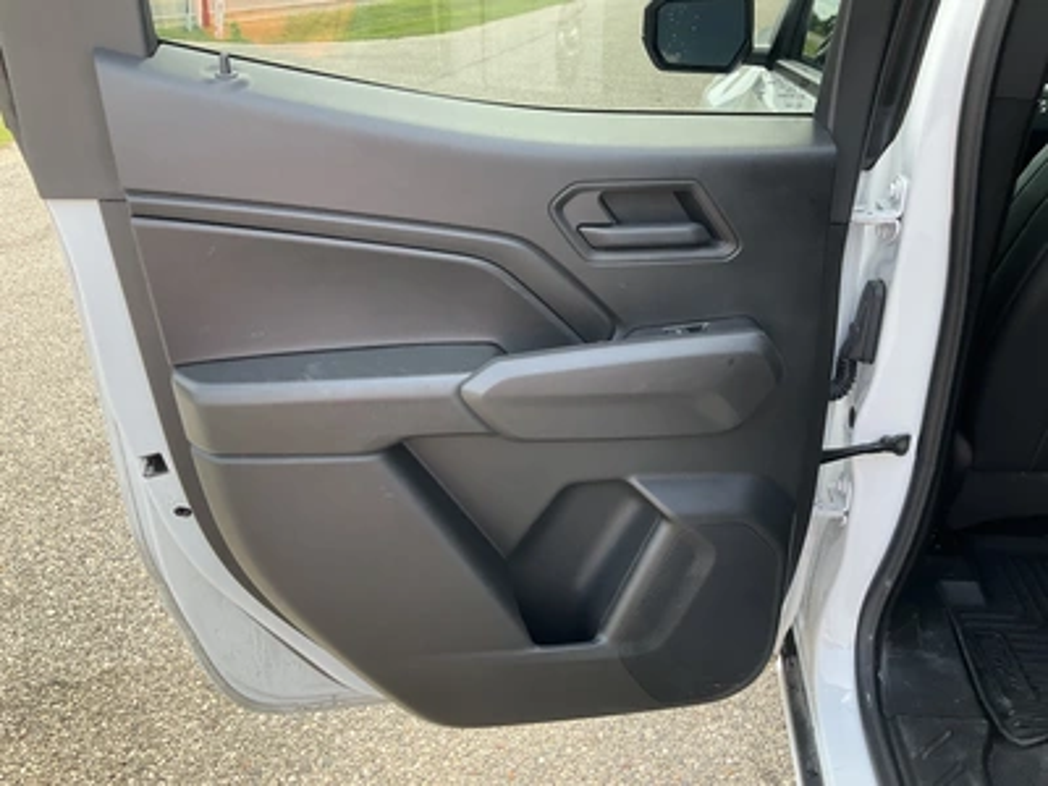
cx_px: 524
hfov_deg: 61.7
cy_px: 393
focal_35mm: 29
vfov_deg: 48.2
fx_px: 878
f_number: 1.8
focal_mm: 3
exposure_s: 1/180
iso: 25
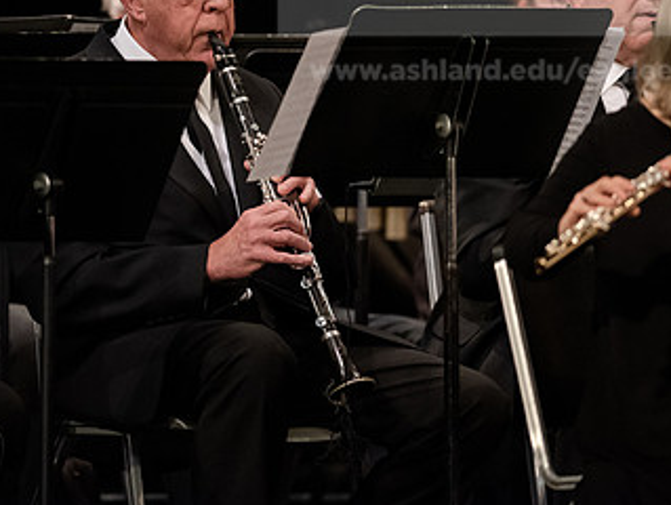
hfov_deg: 3.8
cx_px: 215
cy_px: 115
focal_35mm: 524
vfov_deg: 2.8
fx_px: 10169
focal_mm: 300
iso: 3200
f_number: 2.8
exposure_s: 1/320
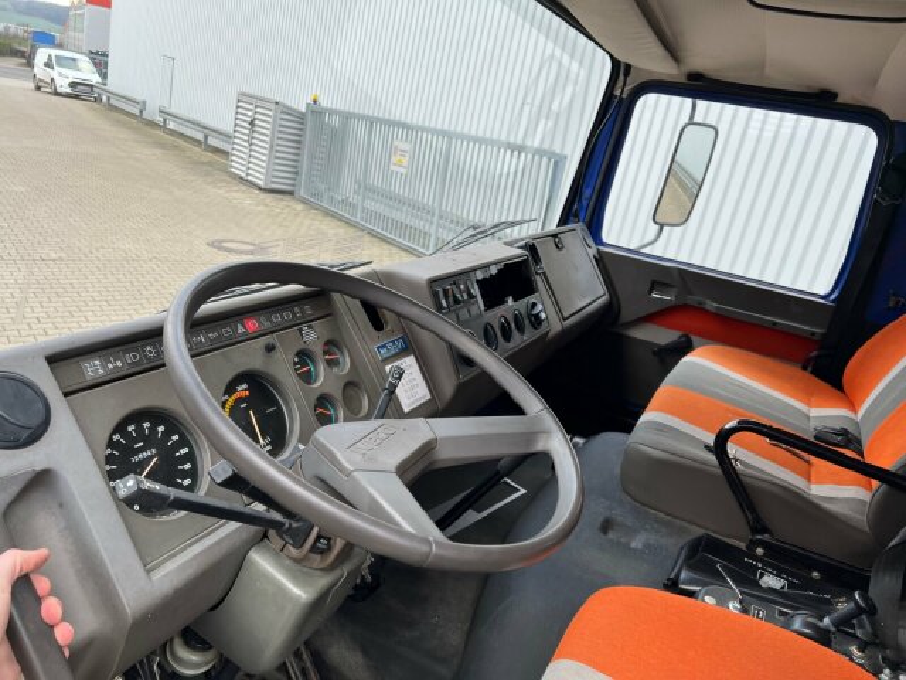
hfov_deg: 67.3
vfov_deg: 53.1
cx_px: 453
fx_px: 680
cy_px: 340
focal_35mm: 26
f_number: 1.5
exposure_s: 1/121
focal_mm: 5.7
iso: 40
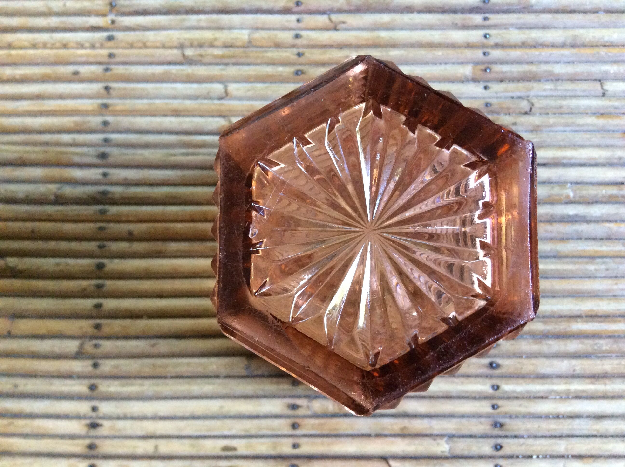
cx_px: 312
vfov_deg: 44.1
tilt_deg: -84.4
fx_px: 577
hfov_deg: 56.9
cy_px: 234
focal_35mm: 32
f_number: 2.4
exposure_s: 1/20
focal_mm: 3.3
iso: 320
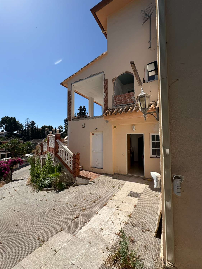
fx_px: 109
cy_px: 134
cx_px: 101
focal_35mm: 14
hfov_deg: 85.7
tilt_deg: +3.5
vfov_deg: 102.1
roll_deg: -0.1
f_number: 2.2
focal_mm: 2.22
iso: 50
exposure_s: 1/2985
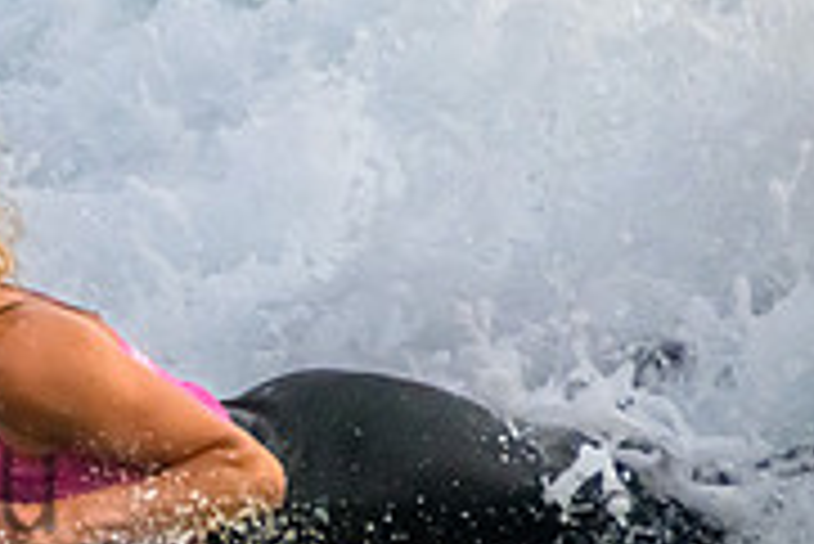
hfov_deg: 0.6
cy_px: 429
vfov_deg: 0.4
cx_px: -418
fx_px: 72660
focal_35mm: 3211
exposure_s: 1/4000
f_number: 11
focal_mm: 1000
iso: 5600
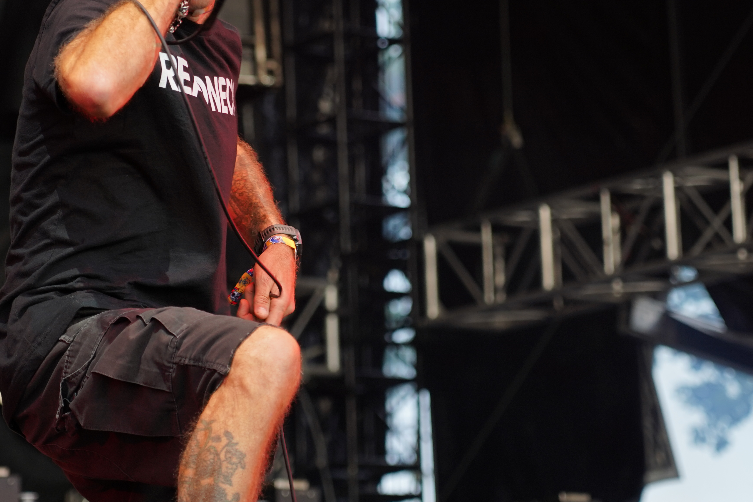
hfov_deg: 11.3
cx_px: 298
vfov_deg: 7.5
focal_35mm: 182
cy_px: 98
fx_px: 3807
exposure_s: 1/125
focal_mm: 105
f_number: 4
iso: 400
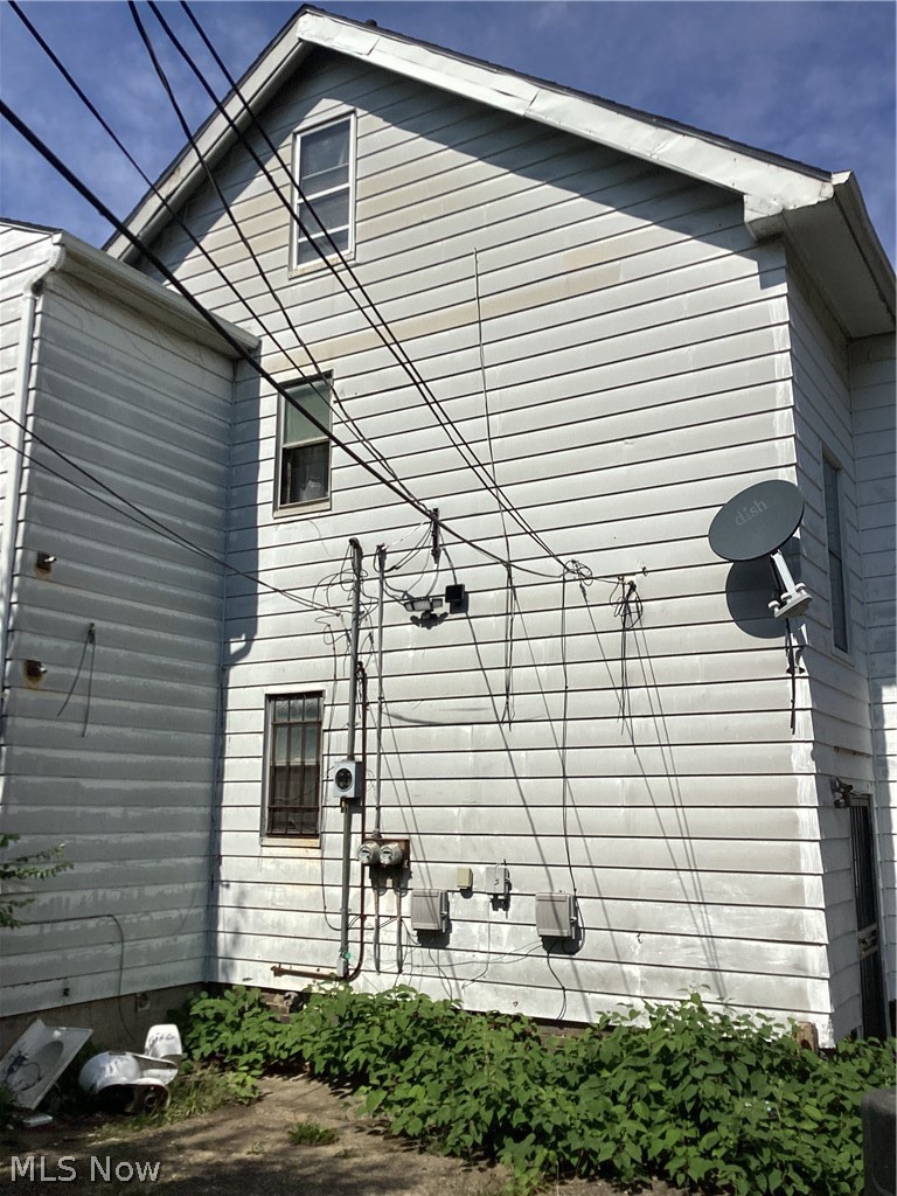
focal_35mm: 31
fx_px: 1071
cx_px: 448
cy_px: 598
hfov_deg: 45.4
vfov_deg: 58.4
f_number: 2.4
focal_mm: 3.3
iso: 25
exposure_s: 1/4082
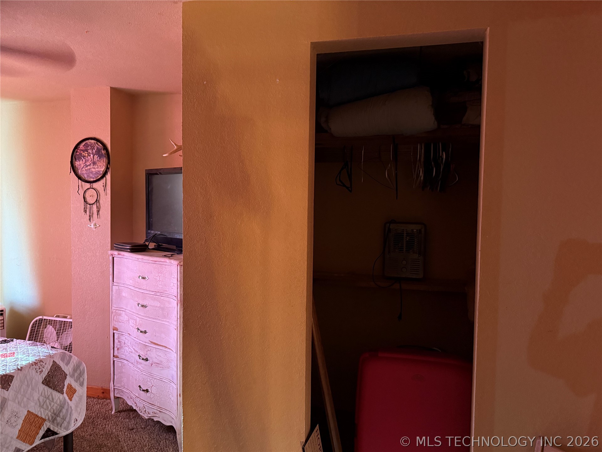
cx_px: 301
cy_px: 226
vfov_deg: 56.8
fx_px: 417
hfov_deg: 71.6
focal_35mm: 24
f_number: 1.78
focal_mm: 6.76
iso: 800
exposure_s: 1/30
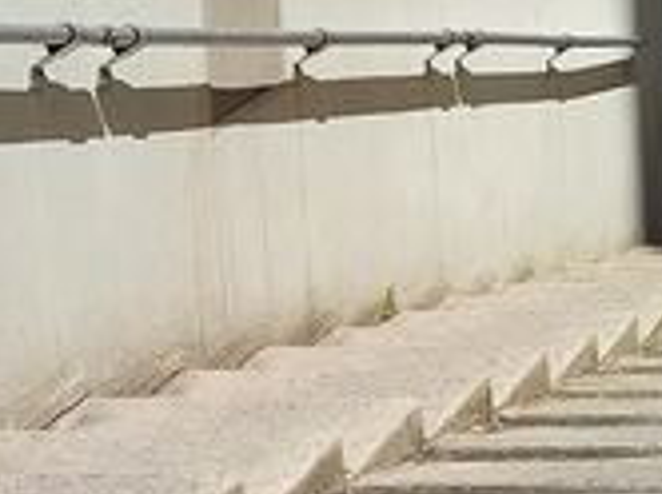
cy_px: 88
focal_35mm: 151
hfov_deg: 11.8
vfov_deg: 9.8
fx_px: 2884
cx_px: 1316
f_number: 1.8
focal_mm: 5.23
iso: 25
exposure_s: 1/663
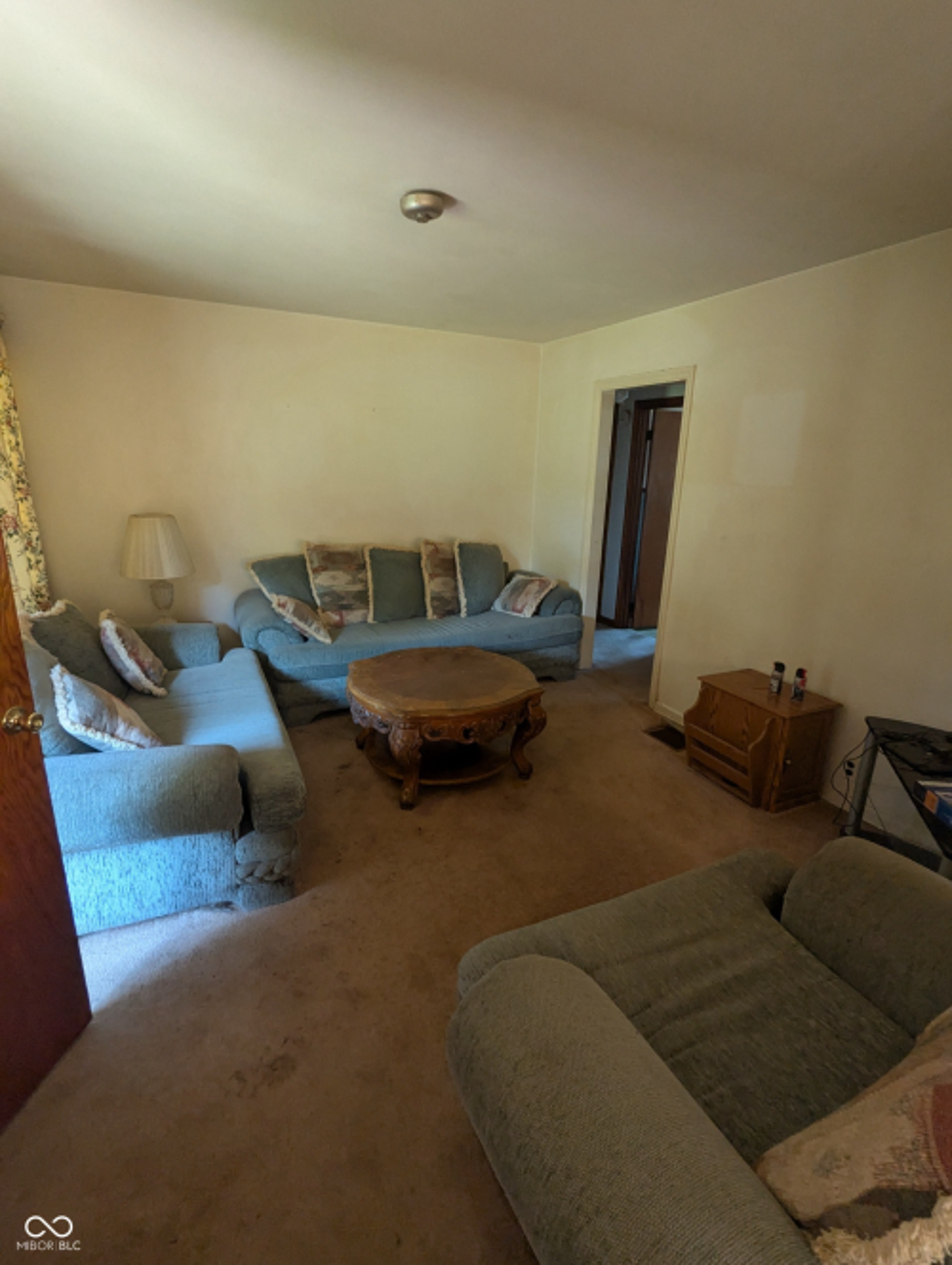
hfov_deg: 78.2
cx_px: 476
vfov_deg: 94.4
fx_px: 585
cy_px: 632
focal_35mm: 16
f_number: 2.2
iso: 260
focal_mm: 2.35
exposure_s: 1/52.5
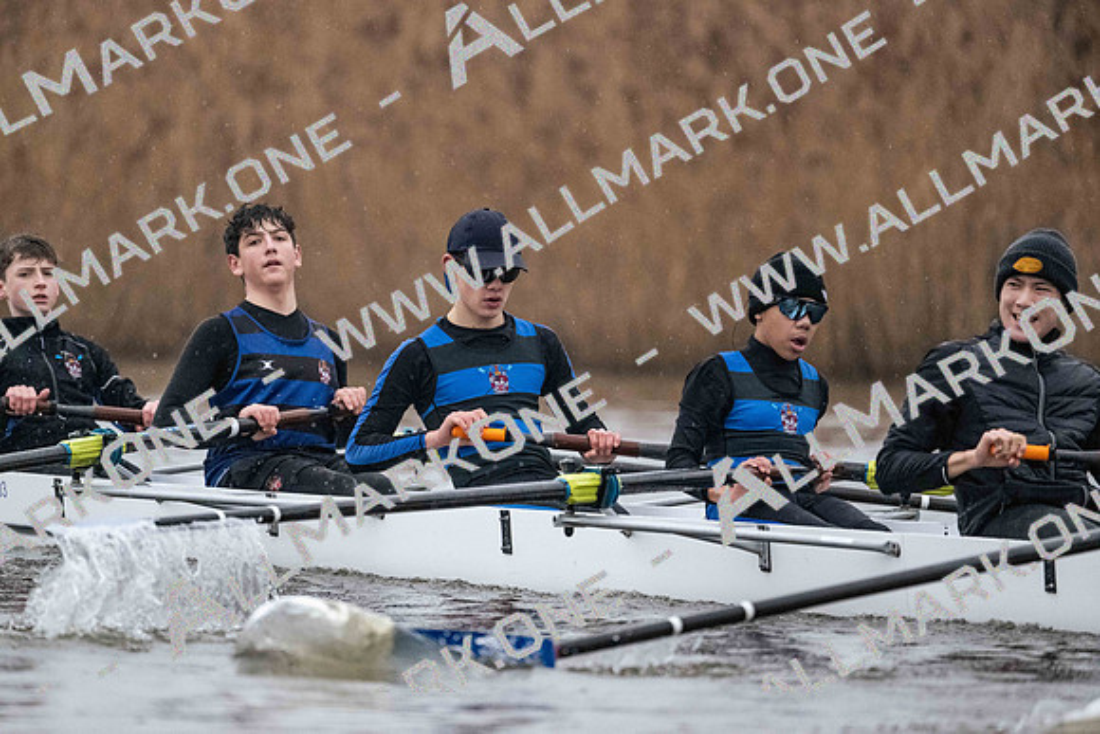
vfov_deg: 3.4
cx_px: 550
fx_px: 12225
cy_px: 367
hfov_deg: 5.2
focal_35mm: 400
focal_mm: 400
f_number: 4.5
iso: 8000
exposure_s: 1/1600
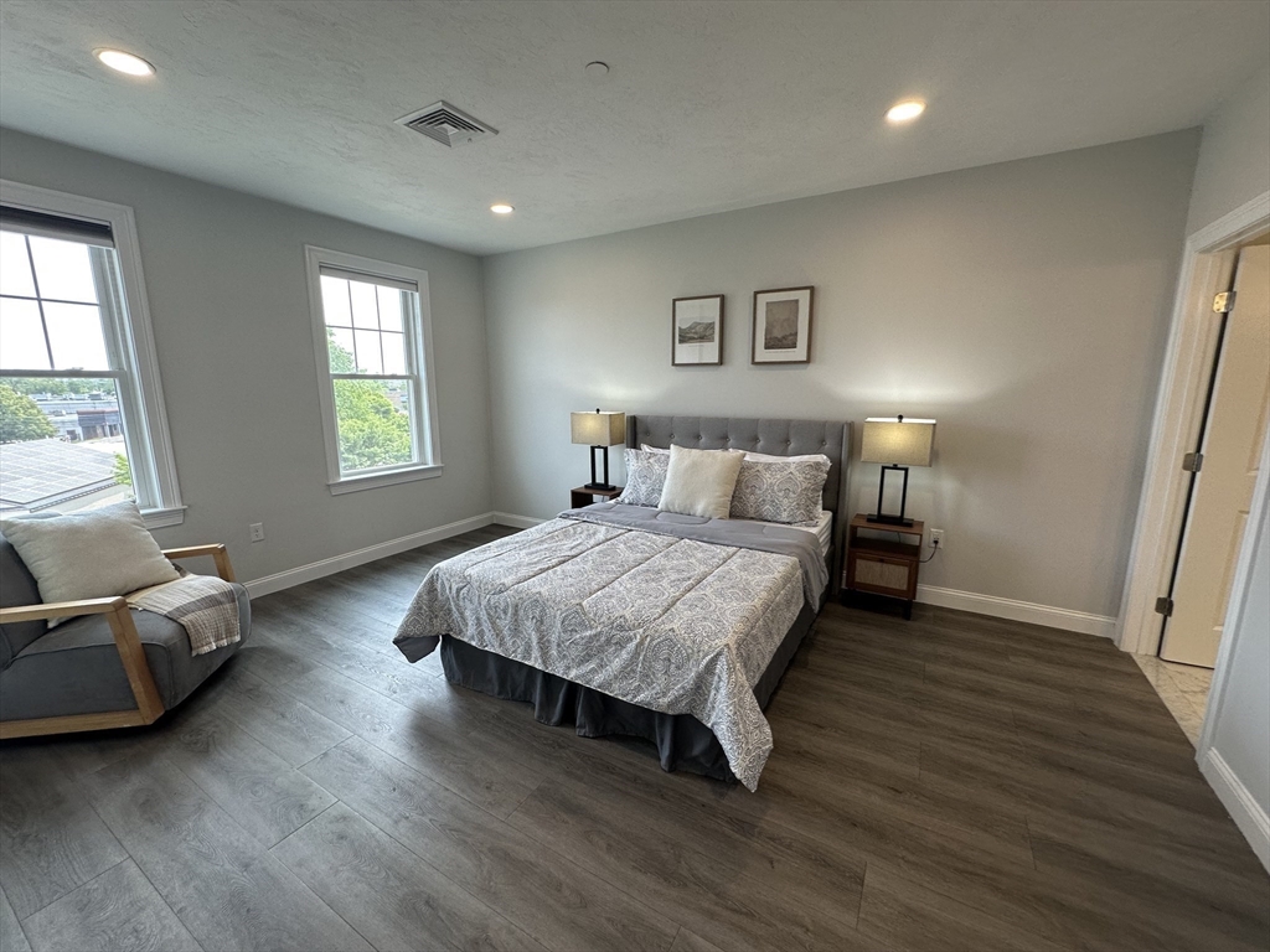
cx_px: 635
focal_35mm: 14
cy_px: 476
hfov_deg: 102.1
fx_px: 514
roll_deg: +0.2
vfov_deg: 85.7
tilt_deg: -10.2
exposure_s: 1/120
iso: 80
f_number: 2.2
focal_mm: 2.22
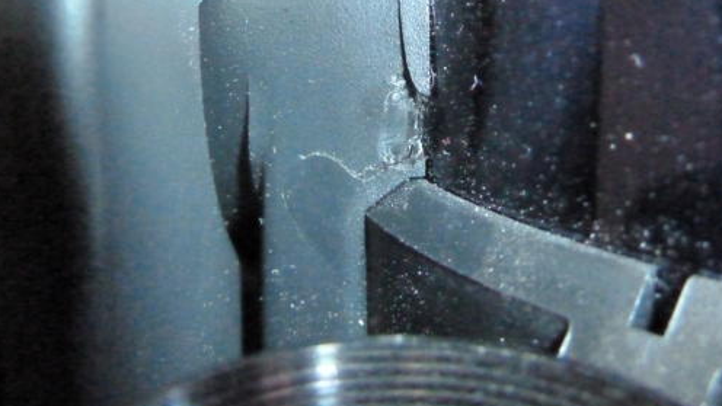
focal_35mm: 45
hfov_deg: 45.4
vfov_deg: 26.1
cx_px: 390
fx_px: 862
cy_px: 90
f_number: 4
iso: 1600
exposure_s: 1/40
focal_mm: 5.3
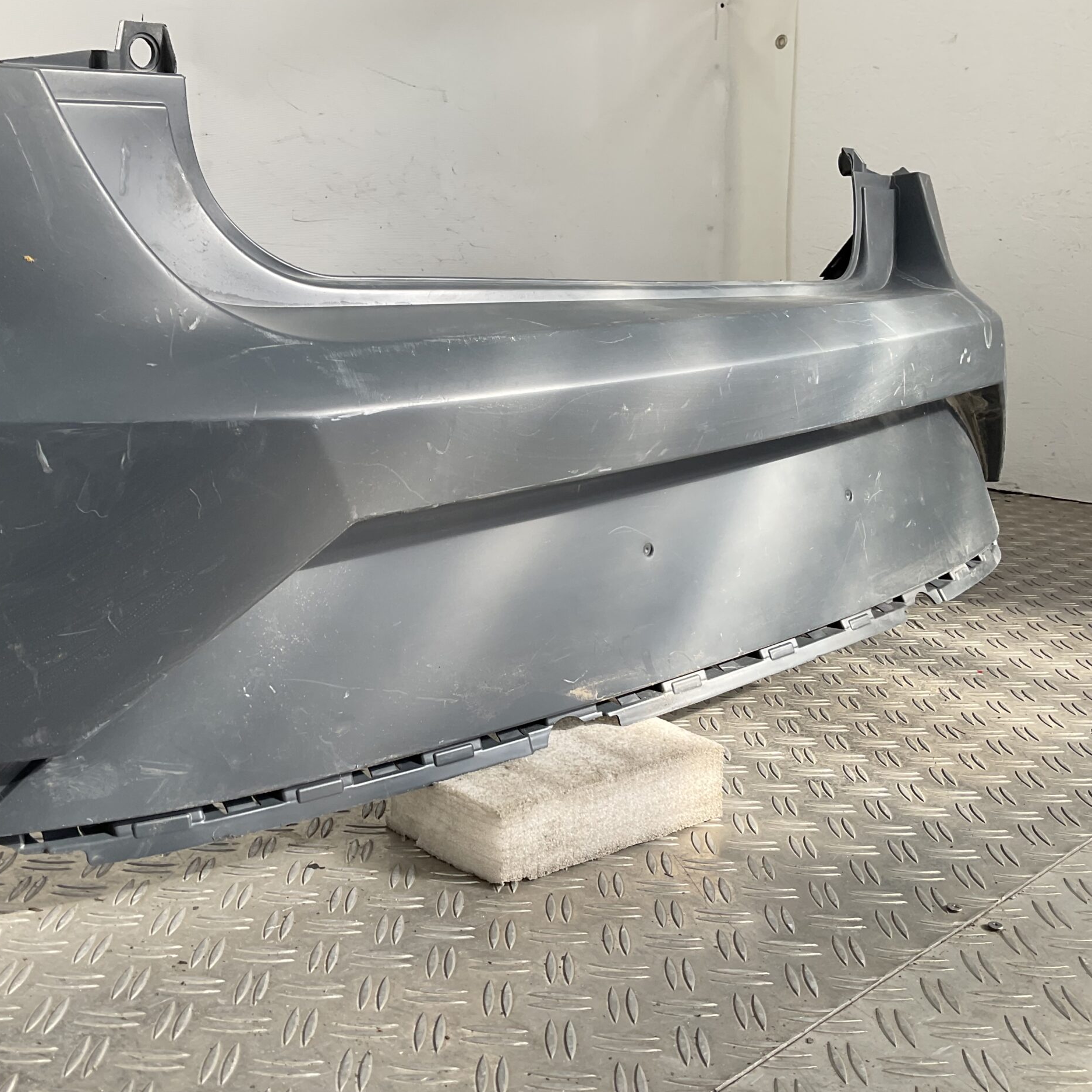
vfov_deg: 47.2
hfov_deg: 46.9
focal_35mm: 35
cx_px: 421
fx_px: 1249
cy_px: 538
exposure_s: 1/322
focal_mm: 3
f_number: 1.8
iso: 16
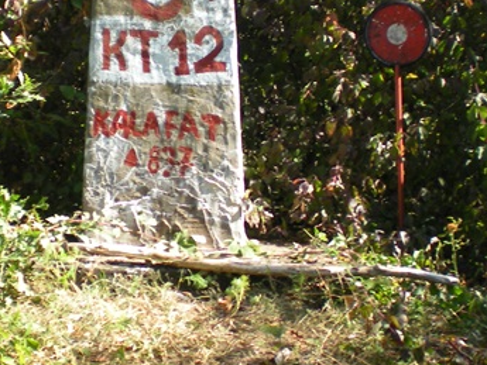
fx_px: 1238
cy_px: 141
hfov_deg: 22.2
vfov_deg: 16.8
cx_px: 229
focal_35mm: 88
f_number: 3.1
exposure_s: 1/187
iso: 64
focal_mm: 6.3
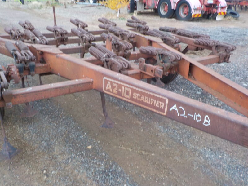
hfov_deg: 60.0
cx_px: 124
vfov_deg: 46.8
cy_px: 93
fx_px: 215
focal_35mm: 30
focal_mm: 4.1
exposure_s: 1/30
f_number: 3.3
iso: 160
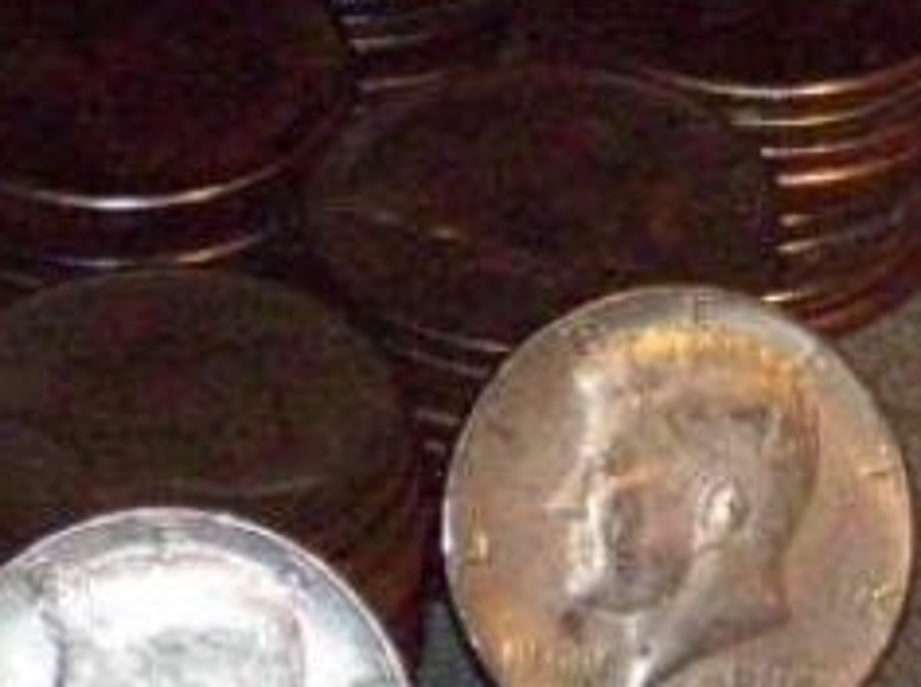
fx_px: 5098
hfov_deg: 10.3
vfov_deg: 7.7
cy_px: 328
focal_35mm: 192
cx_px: 152
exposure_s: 1/223
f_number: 4.3
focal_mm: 14.3
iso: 800
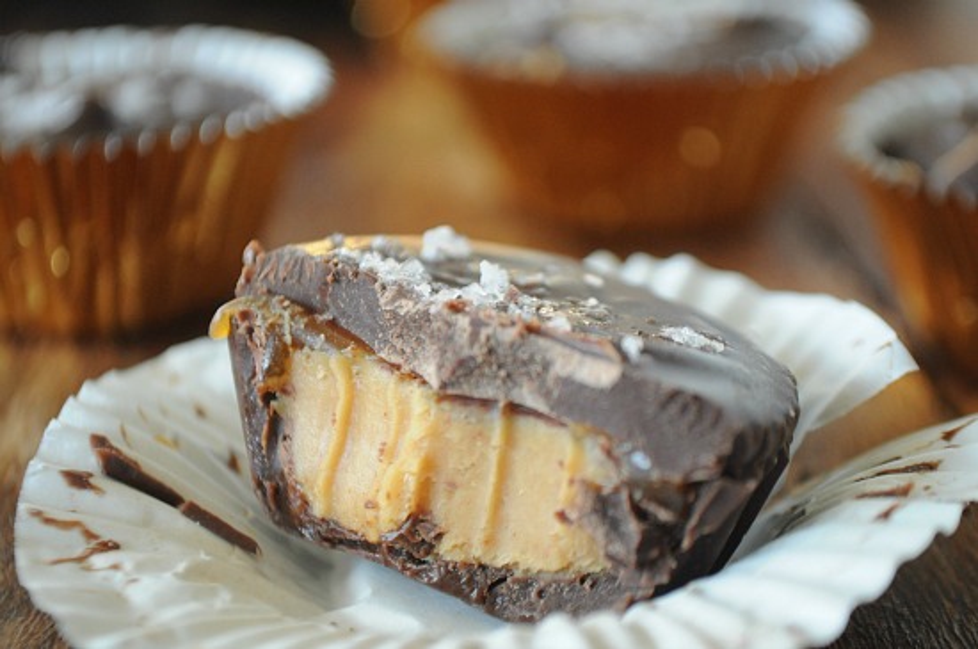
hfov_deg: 24.7
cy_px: 324
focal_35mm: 82
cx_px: 489
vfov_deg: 16.5
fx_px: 2238
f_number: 6.3
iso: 1000
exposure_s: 1/50
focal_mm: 55
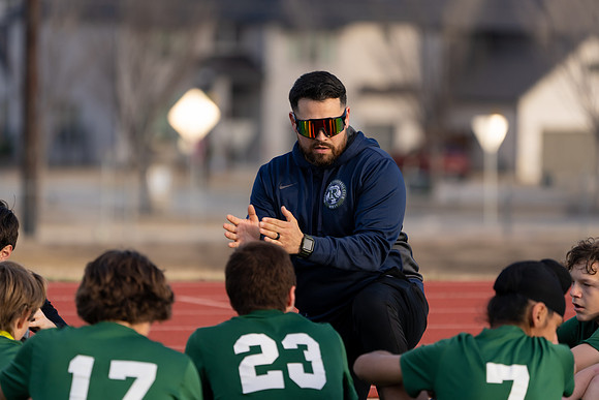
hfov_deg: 5.5
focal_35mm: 373
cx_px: 300
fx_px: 6207
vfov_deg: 3.7
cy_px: 200
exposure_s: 1/320
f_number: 5.6
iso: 200
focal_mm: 373
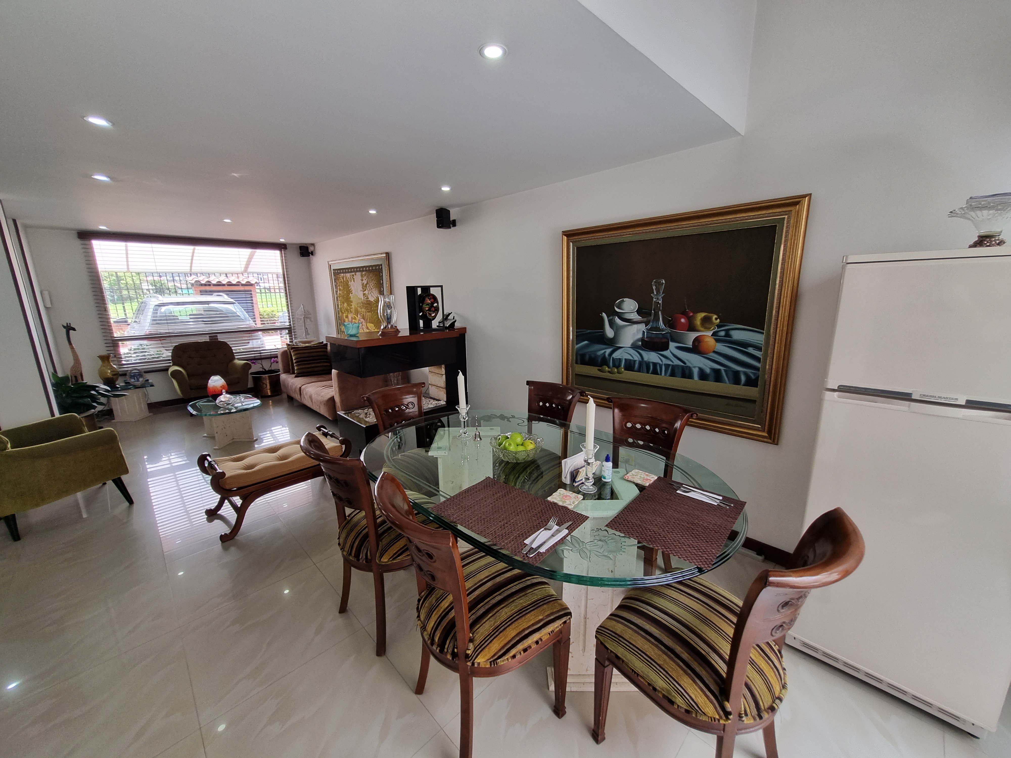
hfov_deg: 106.2
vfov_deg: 89.9
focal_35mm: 13
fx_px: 380
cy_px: 379
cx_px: 506
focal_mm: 1.74
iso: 64
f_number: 2.2
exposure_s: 1/60
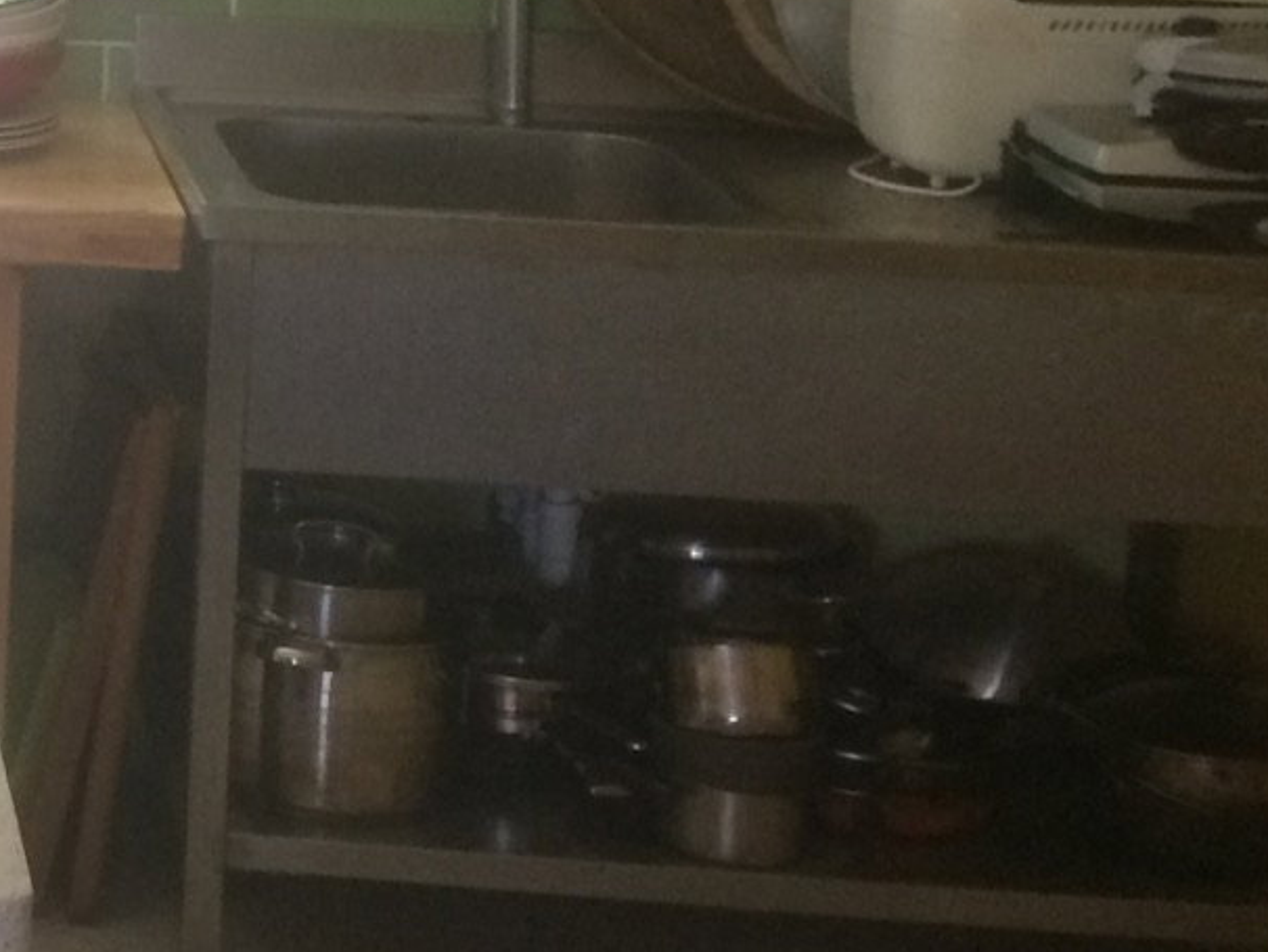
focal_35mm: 98
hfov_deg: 17.4
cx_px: -778
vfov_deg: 14.8
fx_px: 3591
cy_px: -82
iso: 200
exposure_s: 1/33
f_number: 2.2
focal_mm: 4.15
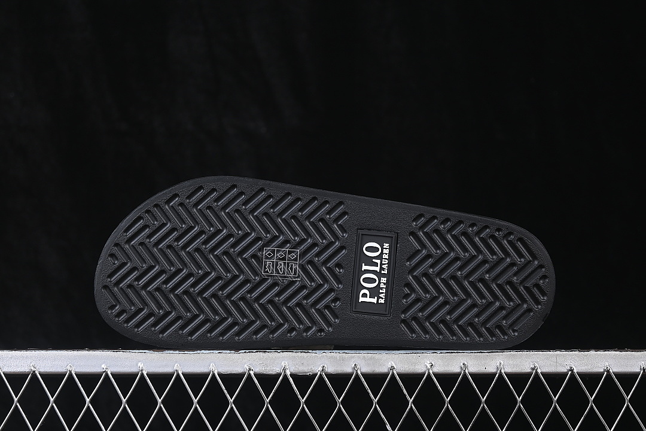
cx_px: 323
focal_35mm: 75
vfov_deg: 18.2
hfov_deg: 27.0
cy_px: 216
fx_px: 1346
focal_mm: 50
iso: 160
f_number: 6.3
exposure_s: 1/60
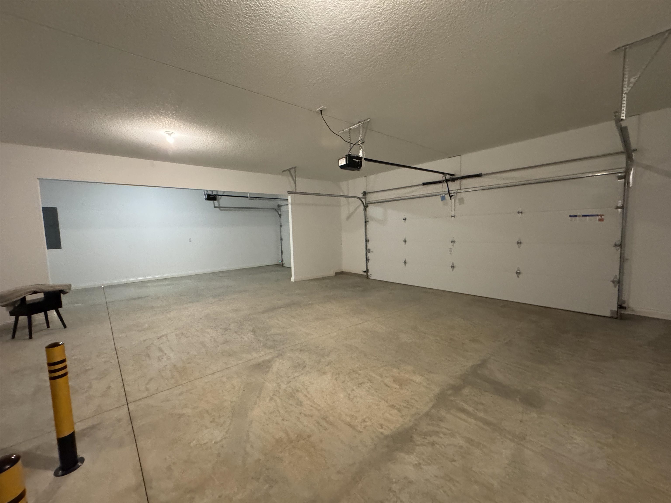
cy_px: 252
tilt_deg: -3.4
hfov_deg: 102.1
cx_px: 336
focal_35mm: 14
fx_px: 271
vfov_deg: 85.7
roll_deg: +1.0
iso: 1000
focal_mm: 2.22
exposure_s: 1/60
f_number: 2.2
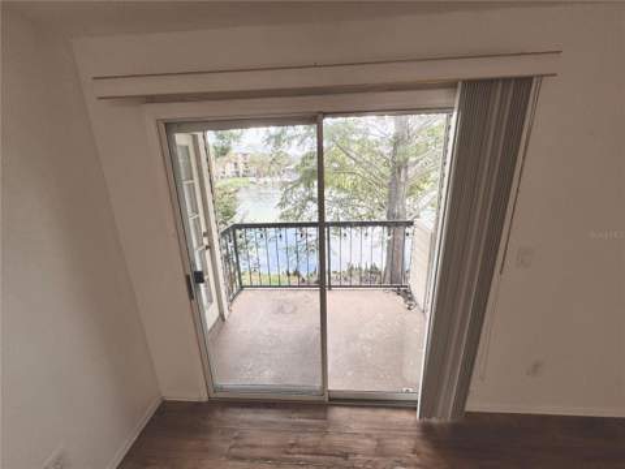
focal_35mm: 14
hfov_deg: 102.1
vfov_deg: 85.7
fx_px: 253
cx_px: 312
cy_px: 234
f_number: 2.2
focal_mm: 2.22
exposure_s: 1/120
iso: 40
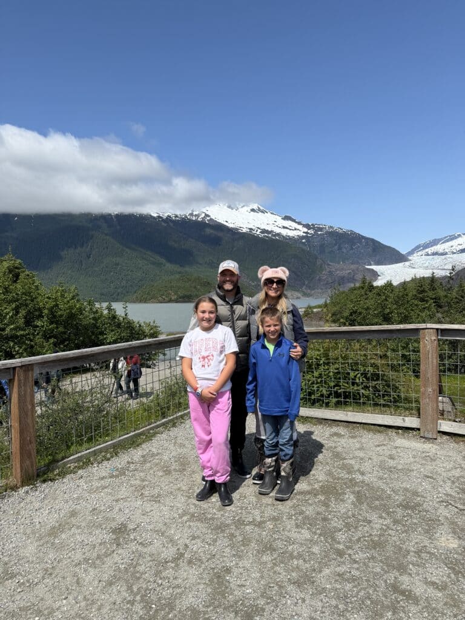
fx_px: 430
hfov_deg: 56.8
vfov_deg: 71.6
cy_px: 310
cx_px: 232
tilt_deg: -1.0
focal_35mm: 24
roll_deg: +0.6
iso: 80
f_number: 1.78
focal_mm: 6.76
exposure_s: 1/7353
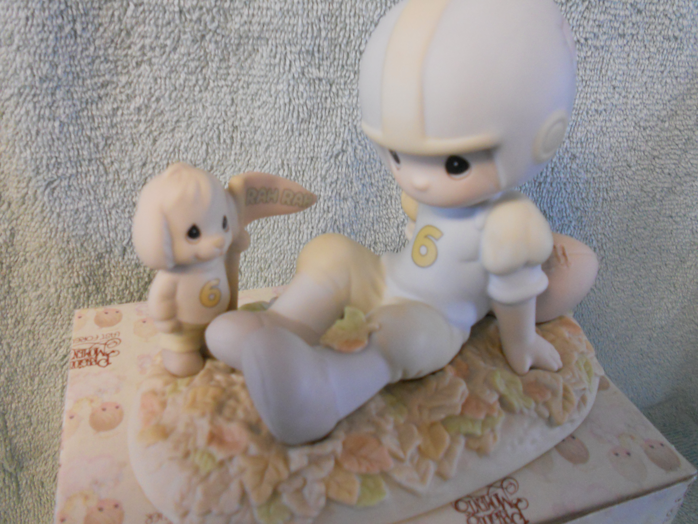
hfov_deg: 56.8
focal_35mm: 32
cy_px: 262
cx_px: 349
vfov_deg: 44.2
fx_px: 645
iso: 400
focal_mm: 5.8
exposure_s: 1/30
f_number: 3.5
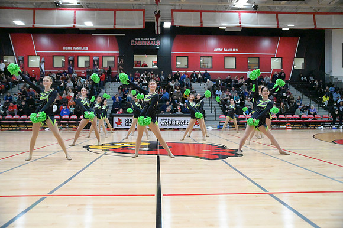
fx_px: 295
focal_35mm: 31
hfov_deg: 60.3
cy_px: 114
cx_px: 172
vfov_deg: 42.3
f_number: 2.8
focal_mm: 31
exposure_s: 1/8000
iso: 51200
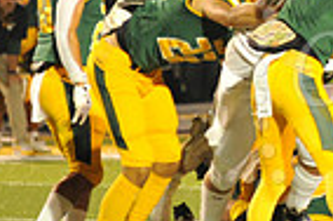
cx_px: 476
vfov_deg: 1.7
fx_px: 7559
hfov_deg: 2.5
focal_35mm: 819
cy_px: 82
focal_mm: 200
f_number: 4
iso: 6400
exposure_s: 1/320
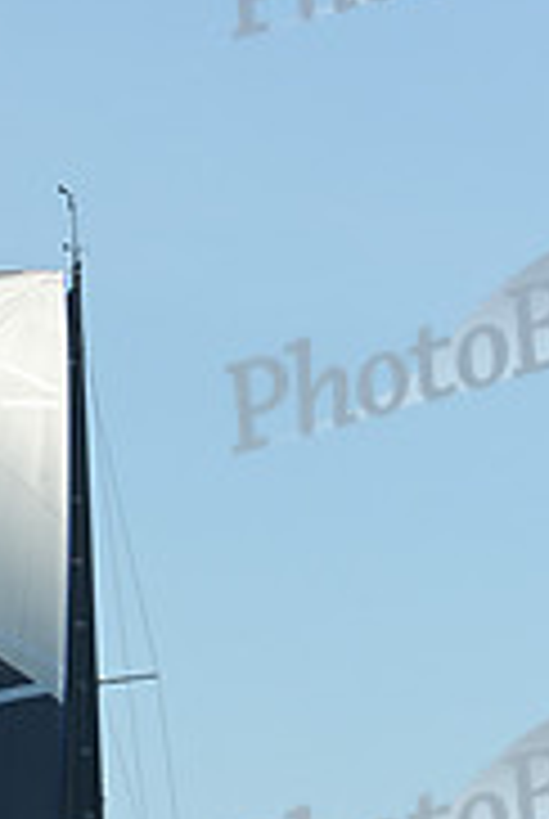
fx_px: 6882
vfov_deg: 6.8
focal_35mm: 302
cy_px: 634
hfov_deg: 4.6
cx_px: -7
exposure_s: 1/1000
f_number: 10
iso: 320
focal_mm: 95
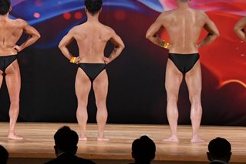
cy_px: 43
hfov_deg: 8.0
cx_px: -41
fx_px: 1741
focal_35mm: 255
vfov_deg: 5.4
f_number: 5.6
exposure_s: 1/400
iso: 3200
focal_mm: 70
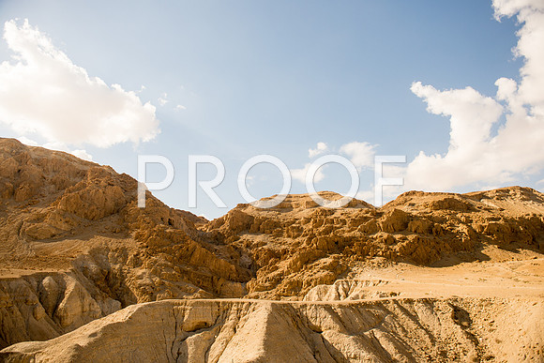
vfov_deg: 53.2
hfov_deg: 73.7
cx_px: 272
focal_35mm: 24
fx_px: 363
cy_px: 182
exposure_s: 1/3200
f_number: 2.8
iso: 200
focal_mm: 24
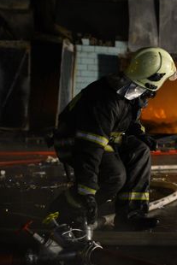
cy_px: 108
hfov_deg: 22.5
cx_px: 229
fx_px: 398
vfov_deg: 36.7
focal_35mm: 54
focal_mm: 24
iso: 3200
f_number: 1.4
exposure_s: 1/800
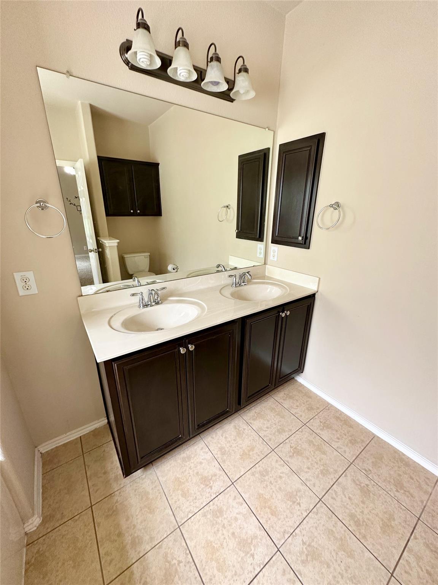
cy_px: 292
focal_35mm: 14
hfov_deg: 85.7
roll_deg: +0.1
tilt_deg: -19.2
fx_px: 236
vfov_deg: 102.1
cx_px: 219
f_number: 2.2
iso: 160
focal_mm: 2.22
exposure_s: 1/99
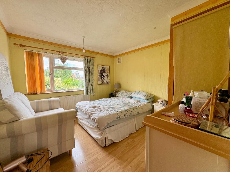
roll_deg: +0.5
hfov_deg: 102.1
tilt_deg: -3.0
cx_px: 115
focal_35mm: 14
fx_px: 93
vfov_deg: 85.7
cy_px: 86
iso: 200
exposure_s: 1/99
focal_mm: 2.22
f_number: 2.2
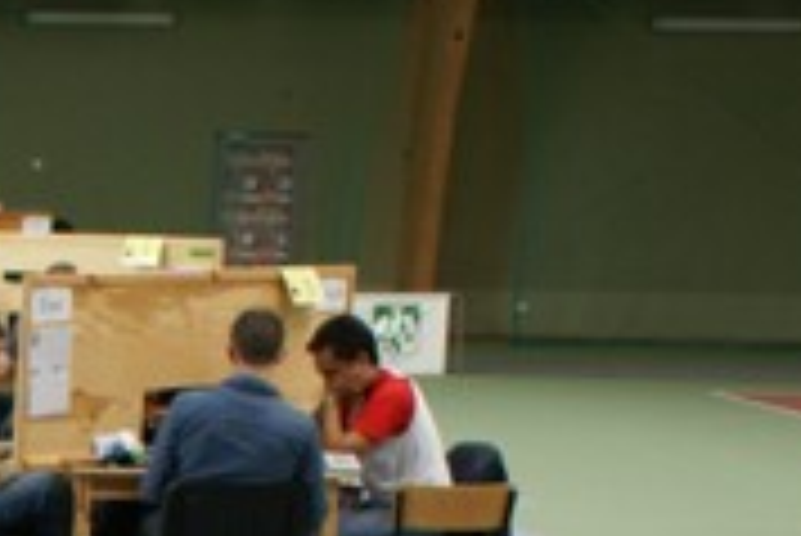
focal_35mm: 130
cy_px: 1022
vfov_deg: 9.9
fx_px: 2895
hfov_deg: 14.2
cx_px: -580
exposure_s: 1/25
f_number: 5.6
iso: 200
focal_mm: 22
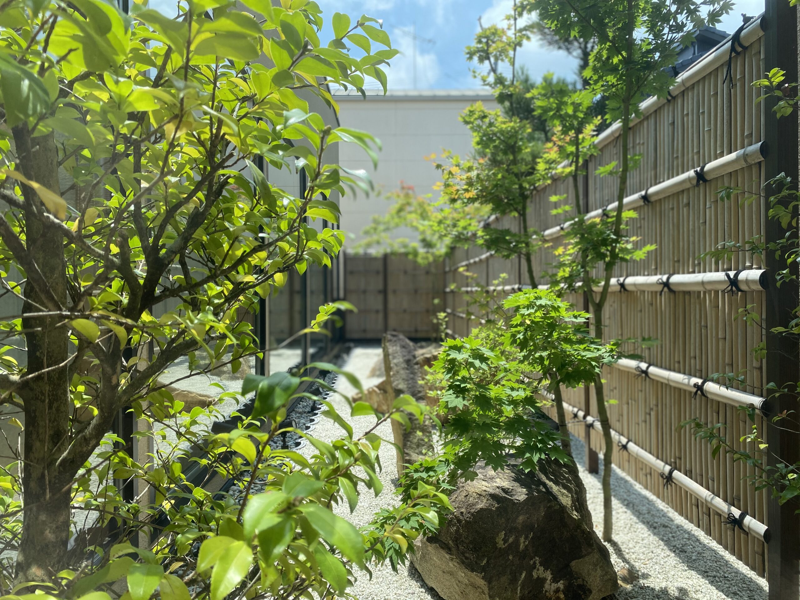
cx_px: 400
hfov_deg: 67.3
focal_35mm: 26
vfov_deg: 53.1
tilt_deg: -0.1
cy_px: 300
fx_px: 601
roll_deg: -0.1
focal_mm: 4.25
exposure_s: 1/1025
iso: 32
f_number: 1.8
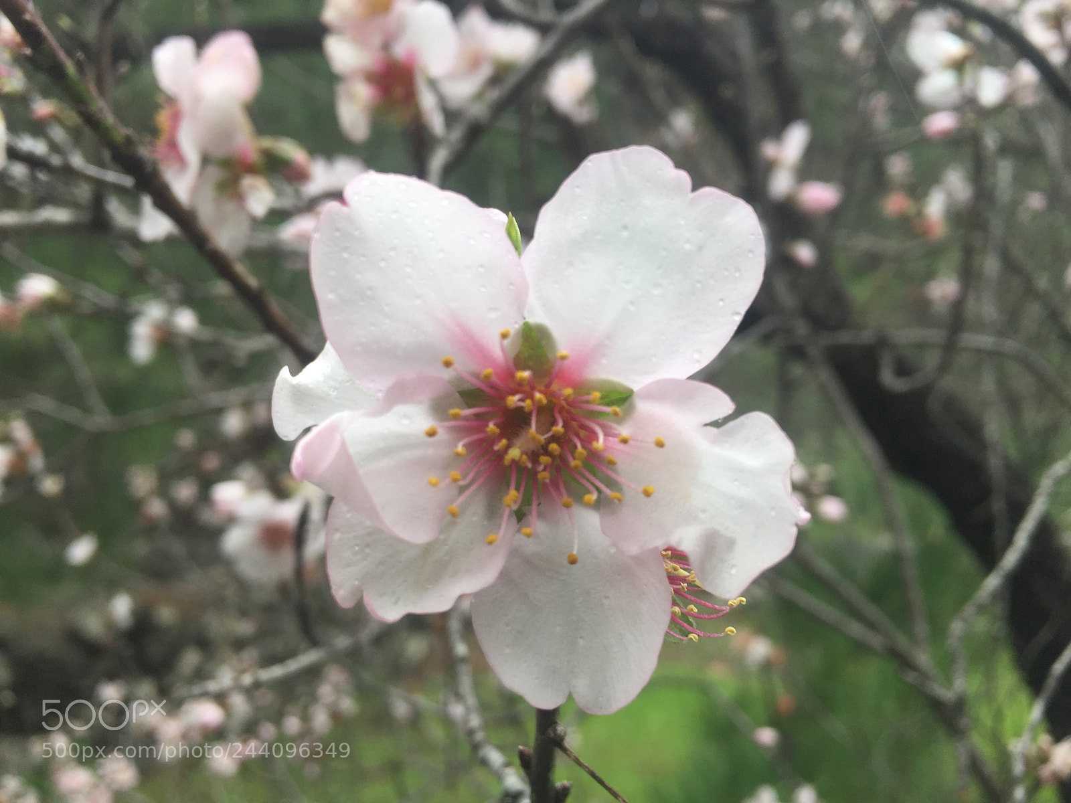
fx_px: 897
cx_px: 536
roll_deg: -2.9
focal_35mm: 29
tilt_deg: +4.1
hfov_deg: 61.7
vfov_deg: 48.2
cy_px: 402
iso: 32
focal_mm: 4.15
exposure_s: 1/109
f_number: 2.2
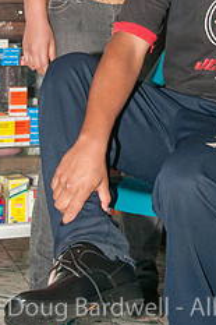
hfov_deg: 12.4
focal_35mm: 110
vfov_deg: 18.3
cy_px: 33
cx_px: 186
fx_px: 991
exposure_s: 1/60
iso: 200
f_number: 7.1
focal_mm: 38
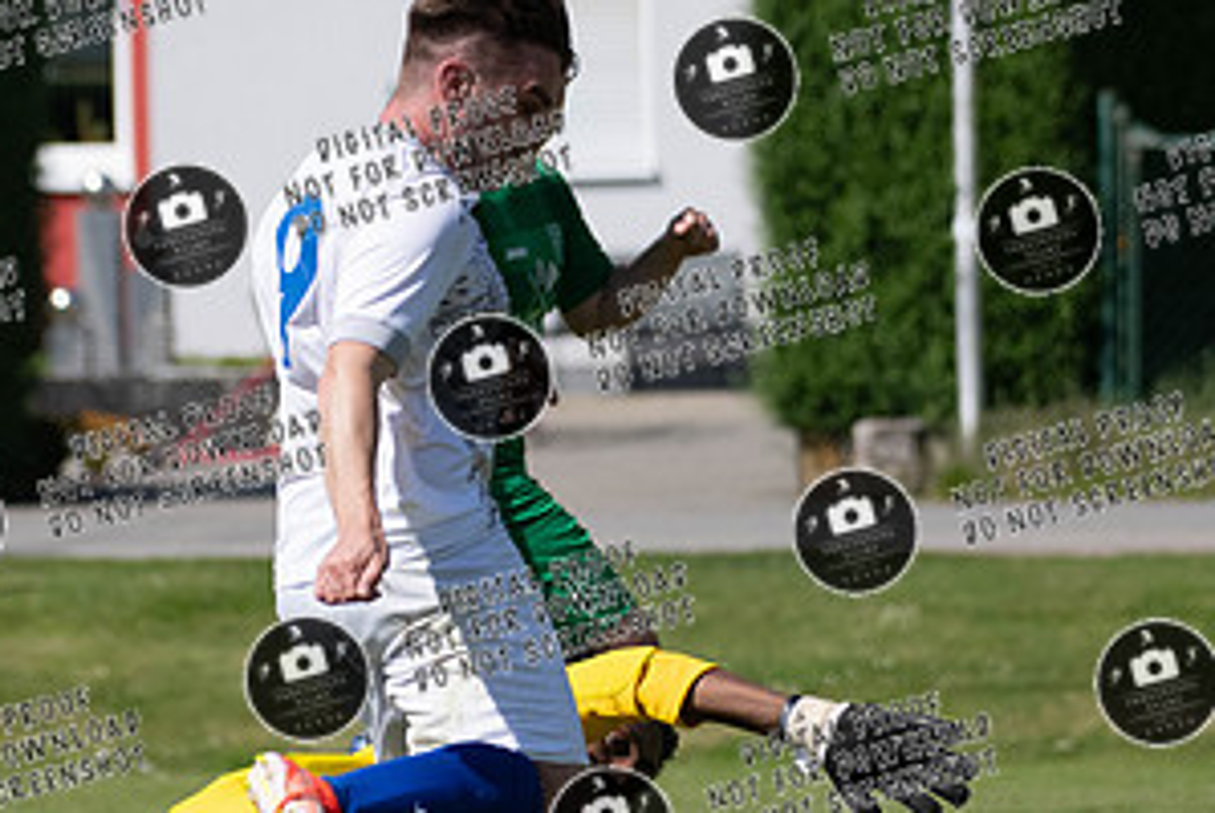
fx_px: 16013
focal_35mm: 474
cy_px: 489
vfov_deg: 2.9
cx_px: 582
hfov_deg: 4.3
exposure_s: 1/8000
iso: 1000
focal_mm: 200
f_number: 5.6
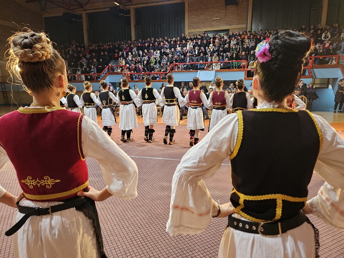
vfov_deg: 58.9
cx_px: 172
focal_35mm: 23
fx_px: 229
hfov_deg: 73.9
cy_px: 129
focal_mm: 6.3
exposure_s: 1/50
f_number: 1.7
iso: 500
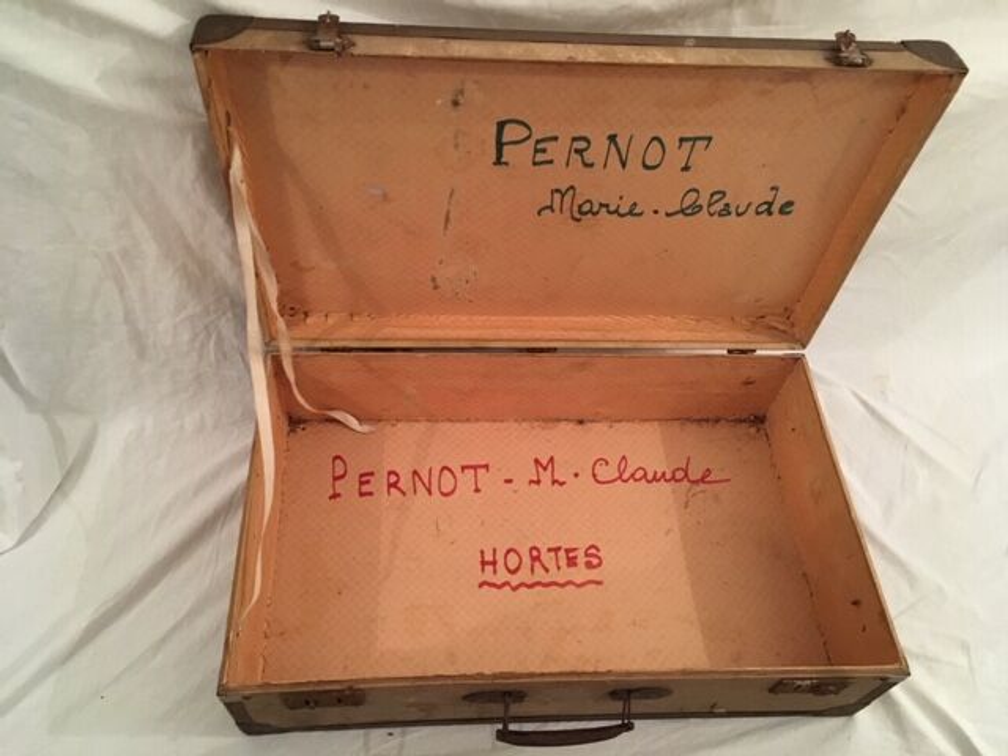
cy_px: 378
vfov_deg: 48.2
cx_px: 504
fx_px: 844
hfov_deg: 61.7
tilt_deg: -54.8
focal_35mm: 29
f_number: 2.2
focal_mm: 4.15
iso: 200
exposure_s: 1/25
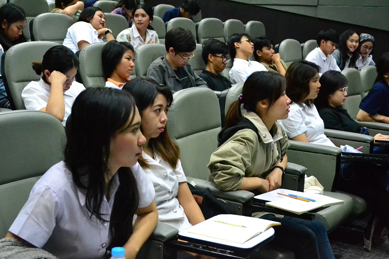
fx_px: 583
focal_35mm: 54
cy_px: 130
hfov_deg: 36.9
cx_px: 194
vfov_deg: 25.0
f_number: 5
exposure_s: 1/50
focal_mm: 36
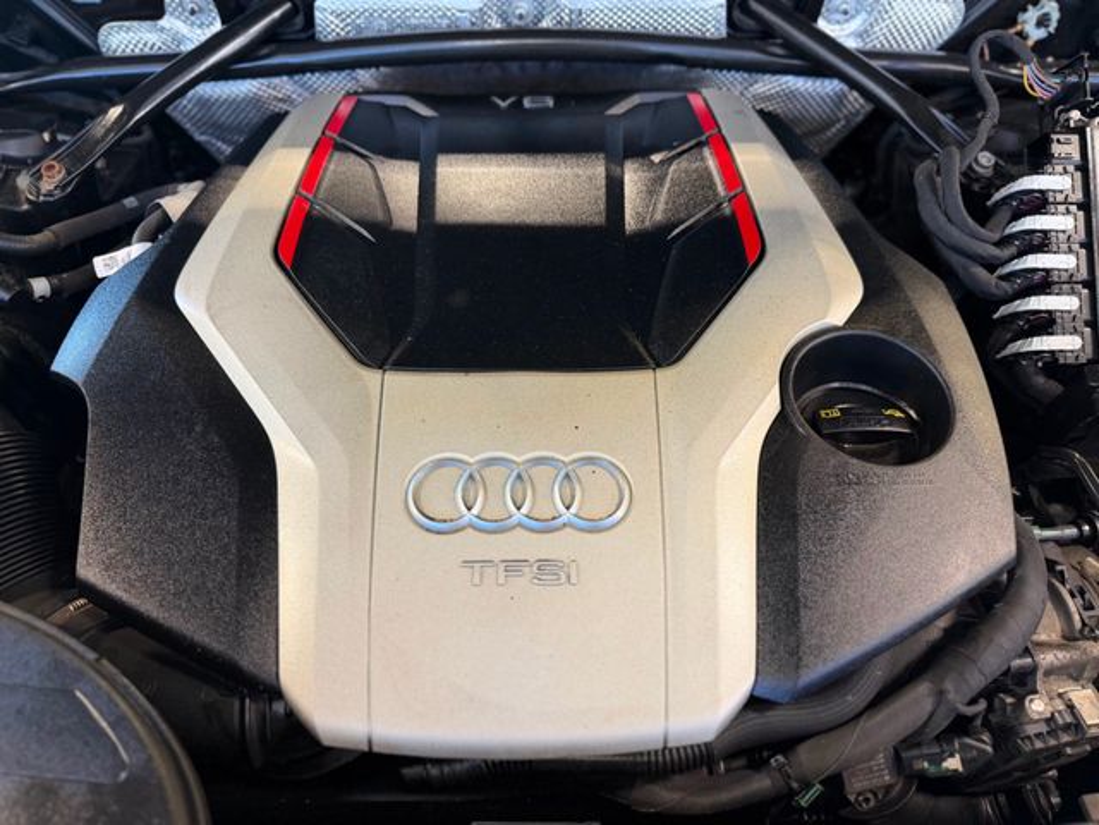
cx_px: 550
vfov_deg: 56.8
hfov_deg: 71.6
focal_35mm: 24
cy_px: 412
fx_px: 762
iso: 160
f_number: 1.78
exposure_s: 1/60
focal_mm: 6.76
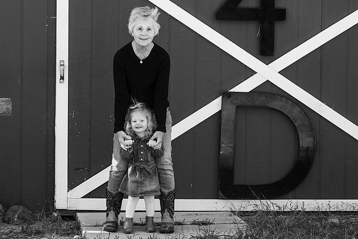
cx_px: 179
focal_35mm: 117
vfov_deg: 11.7
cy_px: 120
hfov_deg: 17.5
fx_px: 1164
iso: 1600
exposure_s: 1/320
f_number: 6.3
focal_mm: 117
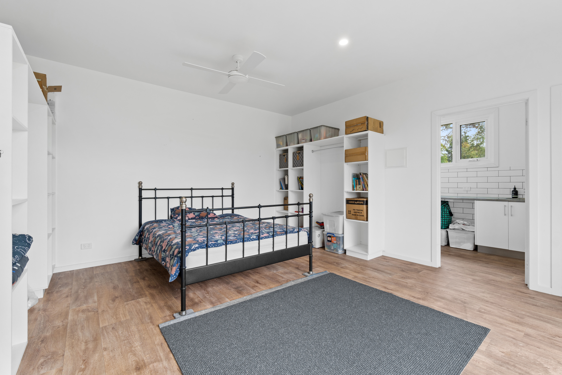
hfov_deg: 100.4
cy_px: 188
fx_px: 234
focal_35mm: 15
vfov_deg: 77.3
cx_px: 281
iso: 200
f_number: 8
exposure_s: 1/5
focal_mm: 10
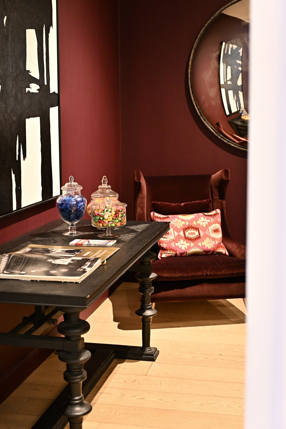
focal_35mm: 52
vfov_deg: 38.2
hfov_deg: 26.0
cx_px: 143
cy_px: 214
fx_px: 620
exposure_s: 1/13
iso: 2500
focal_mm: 52
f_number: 5
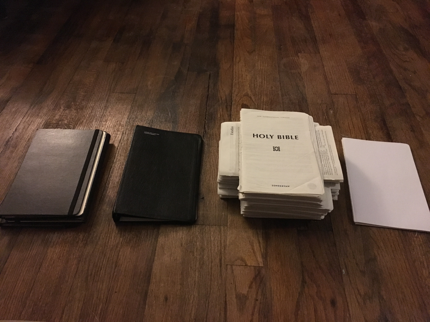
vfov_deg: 48.2
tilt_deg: -46.4
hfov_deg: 61.7
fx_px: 360
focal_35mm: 29
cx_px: 215
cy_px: 161
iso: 320
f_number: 2.2
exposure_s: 1/15
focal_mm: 4.15
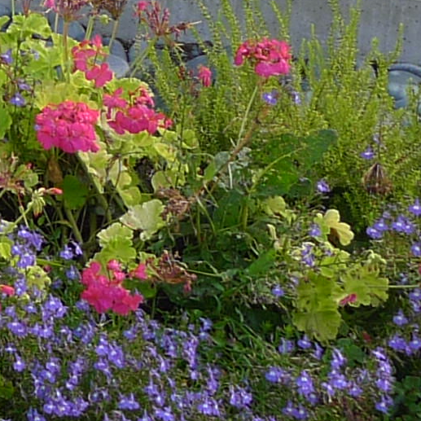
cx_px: -673
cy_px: -341
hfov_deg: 9.9
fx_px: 2050
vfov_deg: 10.9
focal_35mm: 149
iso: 80
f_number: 2.8
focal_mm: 5.1
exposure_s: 1/250
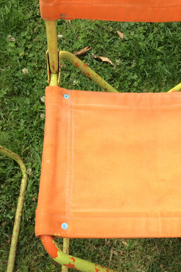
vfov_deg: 35.6
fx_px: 422
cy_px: 123
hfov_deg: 24.1
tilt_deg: -59.6
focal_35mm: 56
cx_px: 118
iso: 32
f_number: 2.4
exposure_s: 1/608
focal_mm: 3.3
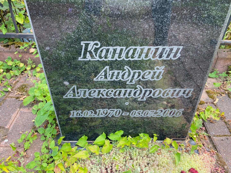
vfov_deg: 53.1
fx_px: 174
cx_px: 116
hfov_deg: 67.3
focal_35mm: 26
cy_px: 86
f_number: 1.8
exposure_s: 1/122
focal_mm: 4.25
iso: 32
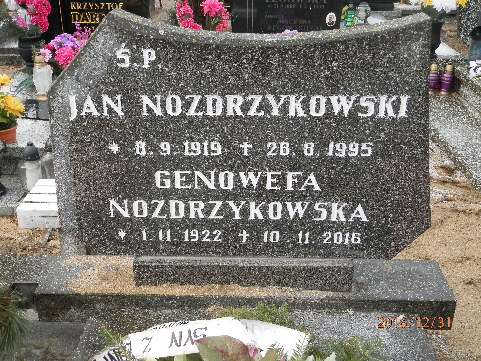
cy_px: 180
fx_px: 556
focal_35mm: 40
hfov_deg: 46.8
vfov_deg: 36.0
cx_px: 240
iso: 125
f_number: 3.5
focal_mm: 7.2
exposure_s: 1/100
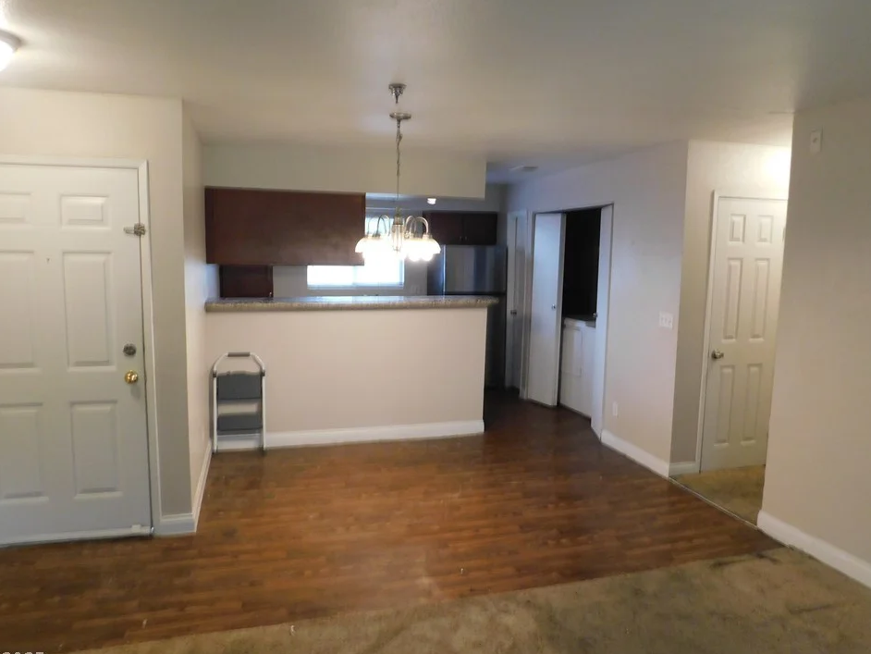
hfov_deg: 69.4
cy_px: 326
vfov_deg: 54.9
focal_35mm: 25
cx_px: 425
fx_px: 629
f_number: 3
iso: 320
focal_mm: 4
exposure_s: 1/30
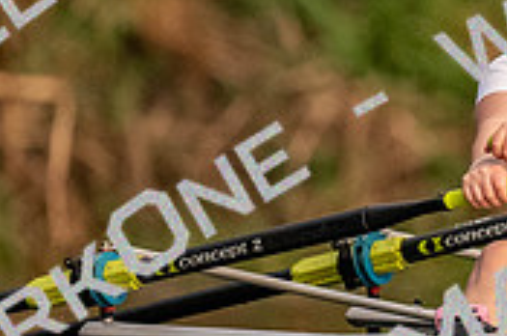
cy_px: 90
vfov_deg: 0.5
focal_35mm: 2982
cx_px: 791
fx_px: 41920
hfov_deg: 0.7
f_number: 4
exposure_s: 1/2500
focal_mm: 600
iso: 3200
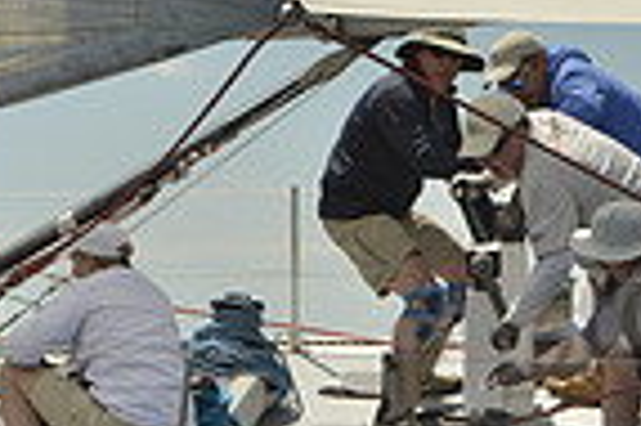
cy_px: 123
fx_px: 5922
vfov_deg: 4.1
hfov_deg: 6.2
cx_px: 161
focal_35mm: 333
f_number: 9
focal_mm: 82
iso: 280
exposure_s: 1/1600
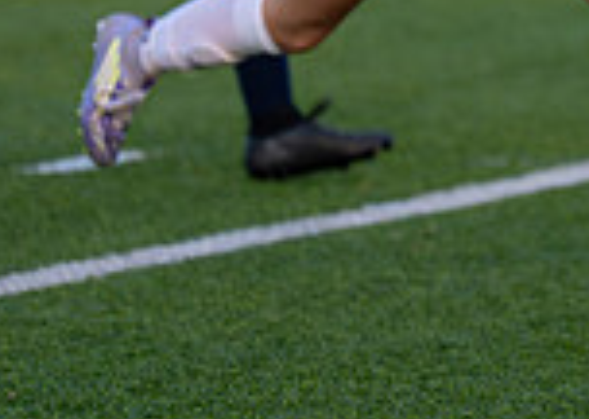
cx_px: 985
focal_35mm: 909
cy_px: -307
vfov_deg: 1.6
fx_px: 15179
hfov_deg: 2.2
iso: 400
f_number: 2.8
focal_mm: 150
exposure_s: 1/1600
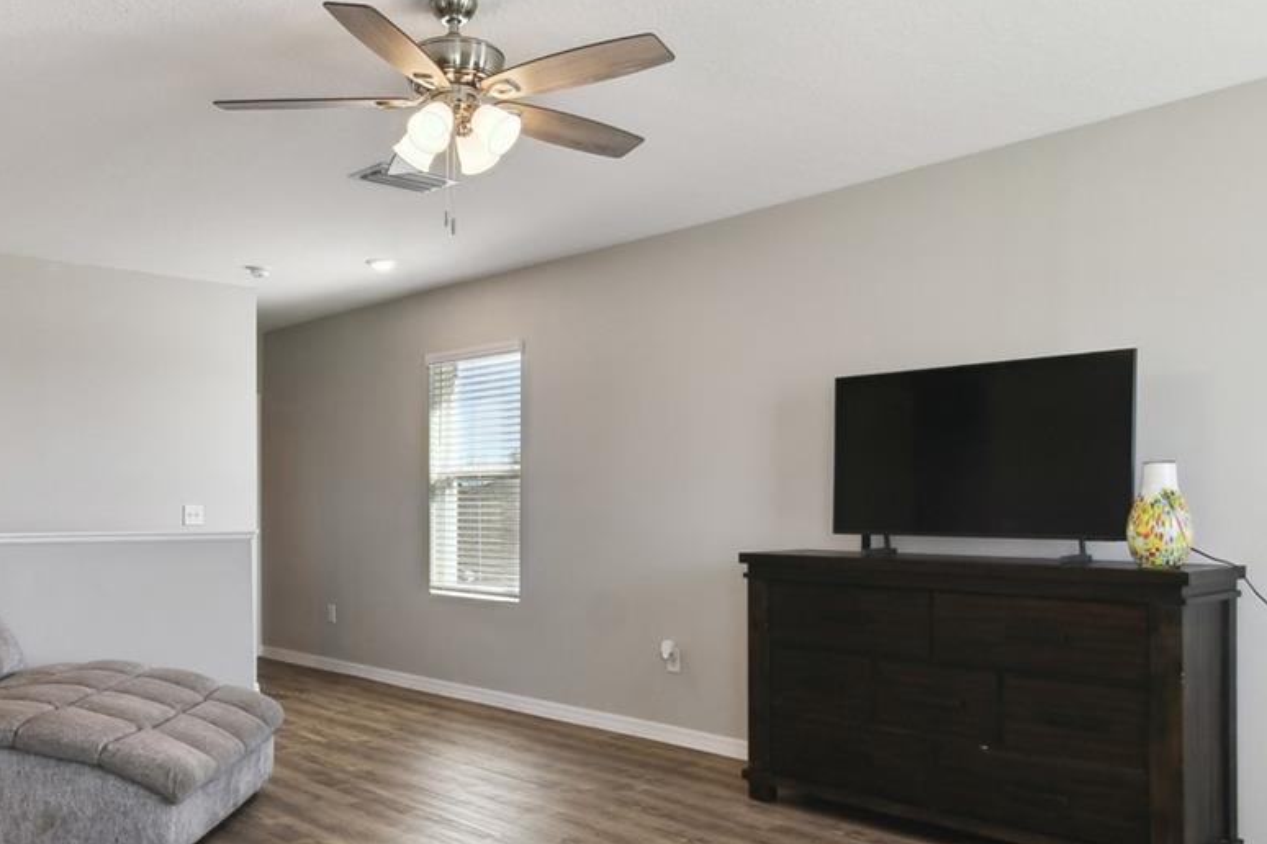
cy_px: 514
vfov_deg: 42.1
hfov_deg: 59.3
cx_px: 455
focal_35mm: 31
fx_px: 1091
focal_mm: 10
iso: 100
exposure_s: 1/200
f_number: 7.1
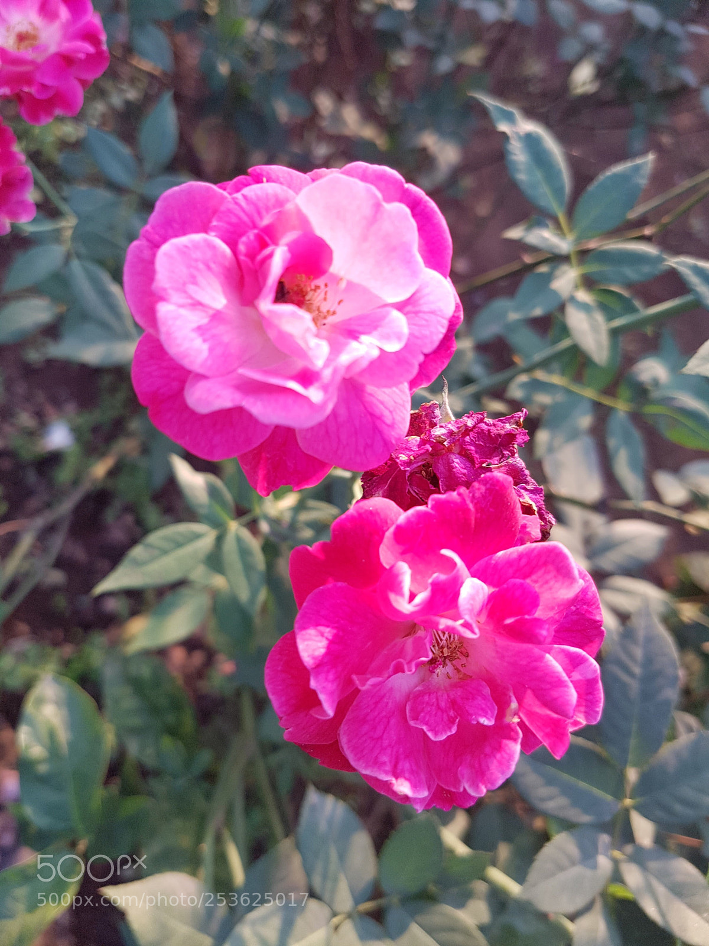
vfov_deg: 67.3
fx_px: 710
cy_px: 473
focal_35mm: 26
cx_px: 354
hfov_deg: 53.1
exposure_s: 1/109
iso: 50
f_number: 1.7
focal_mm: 4.2
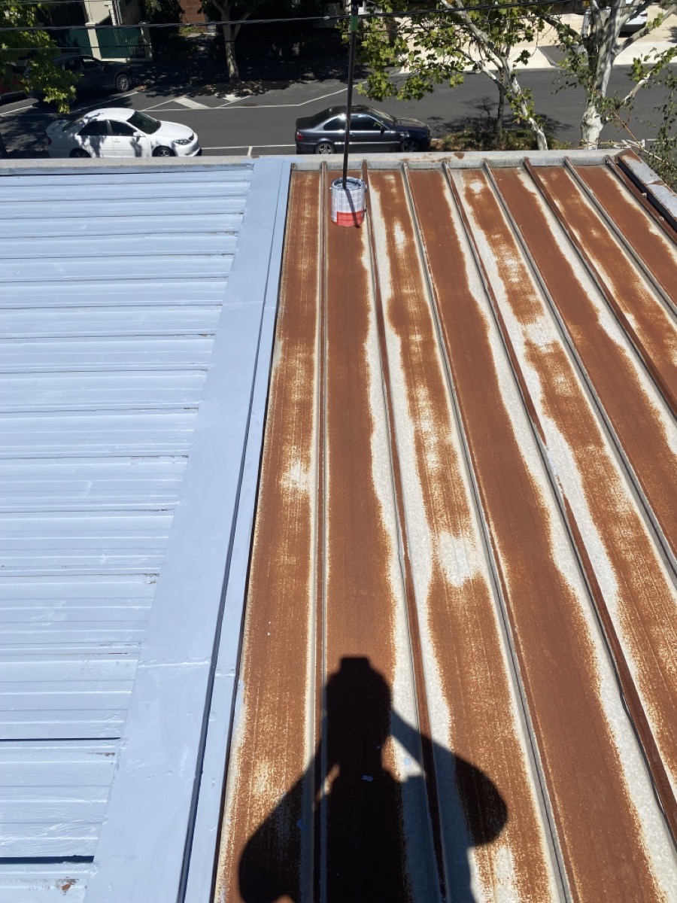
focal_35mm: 26
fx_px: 678
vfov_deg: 67.3
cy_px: 452
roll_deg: +1.3
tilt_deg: -41.6
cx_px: 338
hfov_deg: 53.1
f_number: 1.8
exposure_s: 1/5025
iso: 32
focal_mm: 4.25
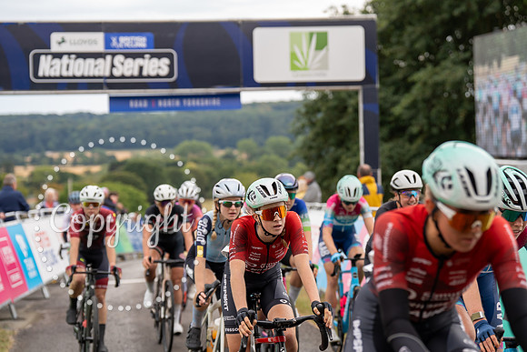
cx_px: 264
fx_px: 1318
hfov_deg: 22.6
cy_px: 176
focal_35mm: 90
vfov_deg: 15.2
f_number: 3.5
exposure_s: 1/1000
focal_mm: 90
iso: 250
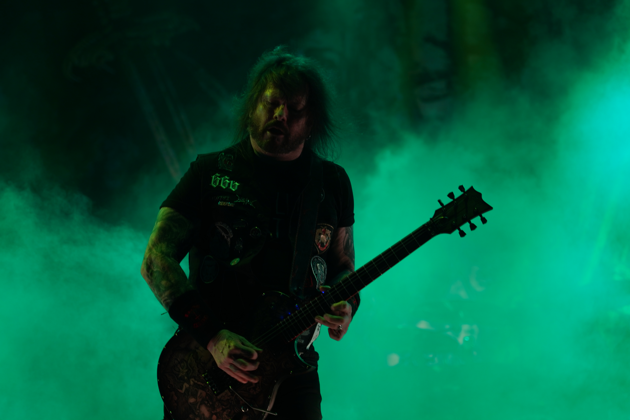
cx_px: 315
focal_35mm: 105
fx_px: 1837
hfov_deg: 19.5
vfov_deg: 13.0
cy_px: 210
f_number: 4
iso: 320
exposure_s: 1/125
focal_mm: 105
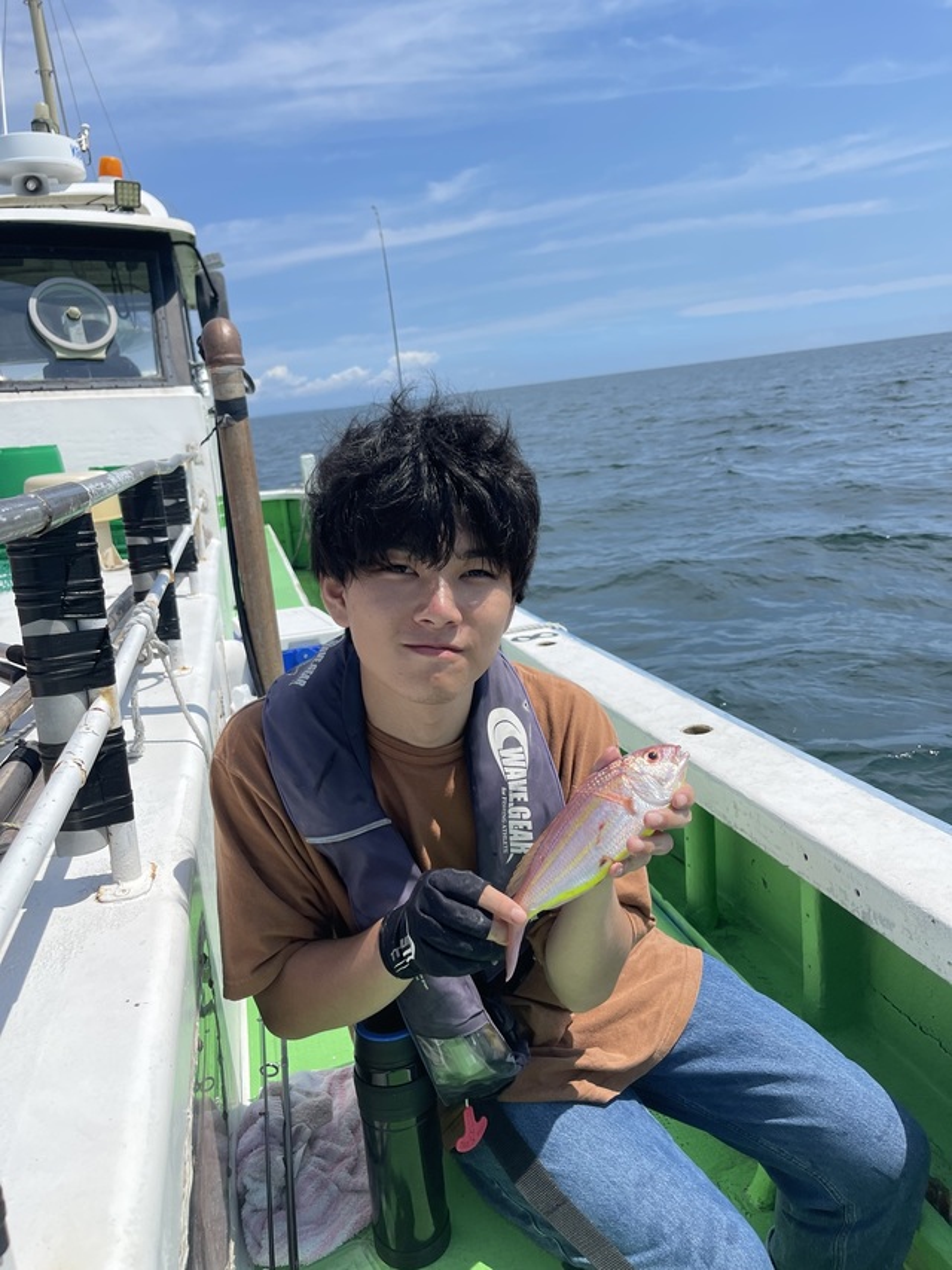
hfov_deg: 54.9
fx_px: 917
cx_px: 476
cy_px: 635
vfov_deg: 69.4
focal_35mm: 25
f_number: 1.6
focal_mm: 5.1
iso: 32
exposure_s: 1/4049
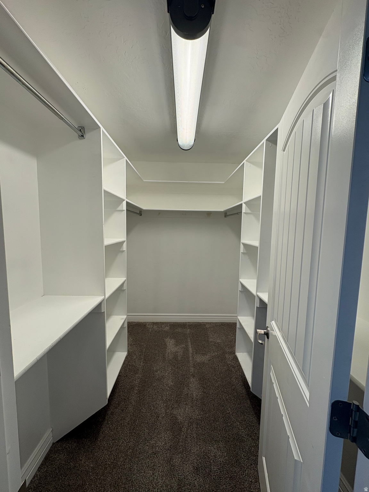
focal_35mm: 14
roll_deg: -0.6
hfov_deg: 85.7
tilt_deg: -4.5
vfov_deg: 102.1
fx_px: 199
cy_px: 246
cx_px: 184
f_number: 2.2
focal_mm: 2.22
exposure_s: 1/120
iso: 50
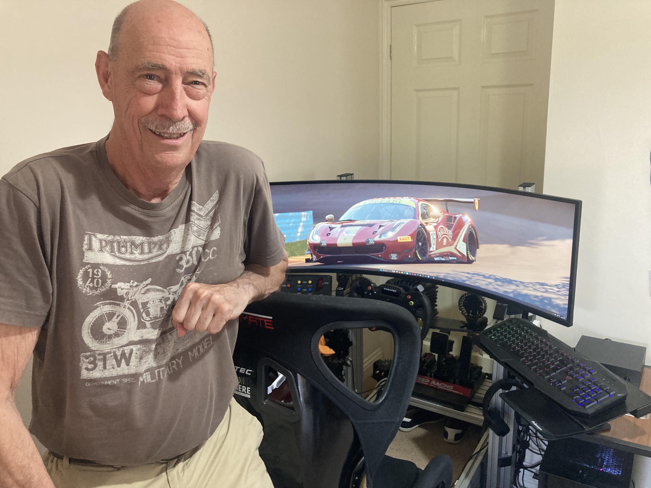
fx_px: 527
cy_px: 244
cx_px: 326
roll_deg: +2.3
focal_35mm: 28
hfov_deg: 63.4
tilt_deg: -13.3
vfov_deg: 49.7
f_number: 1.8
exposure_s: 1/33
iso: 250
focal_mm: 3.99
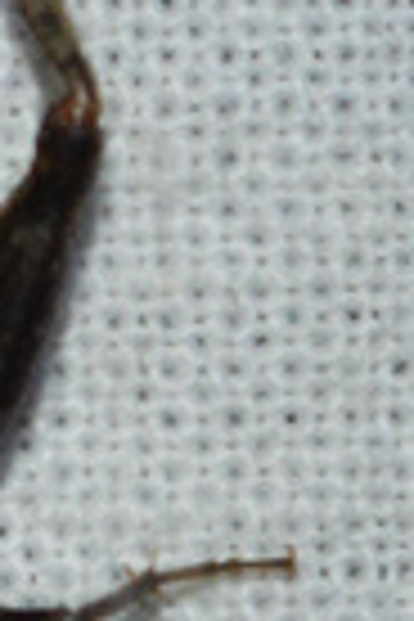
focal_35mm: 382
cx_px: -153
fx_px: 6594
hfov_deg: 3.6
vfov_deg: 5.4
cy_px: 603
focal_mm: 55
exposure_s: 1/60
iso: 640
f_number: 5.6
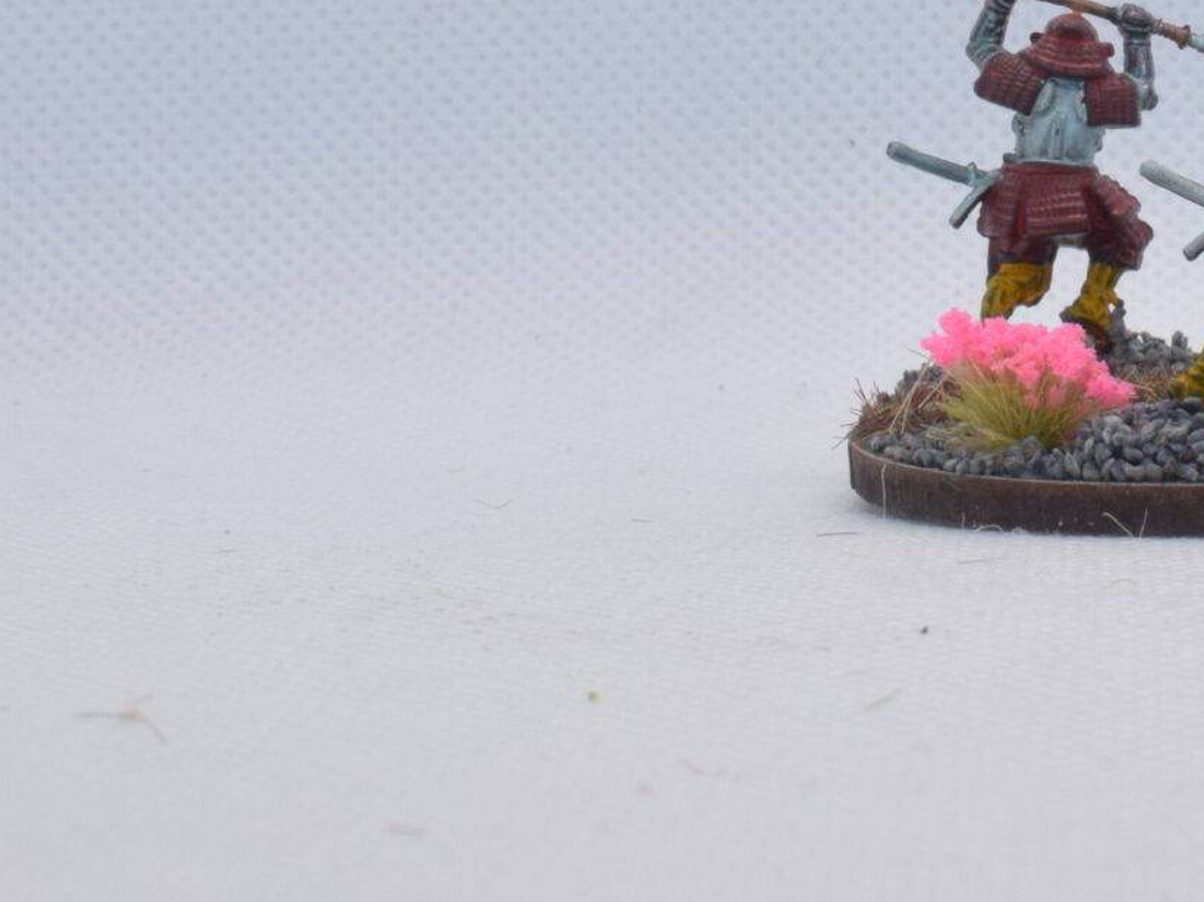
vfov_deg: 11.7
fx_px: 4381
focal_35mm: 126
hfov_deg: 15.4
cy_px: 48
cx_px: 1131
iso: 800
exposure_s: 1/60
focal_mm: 28
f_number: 20
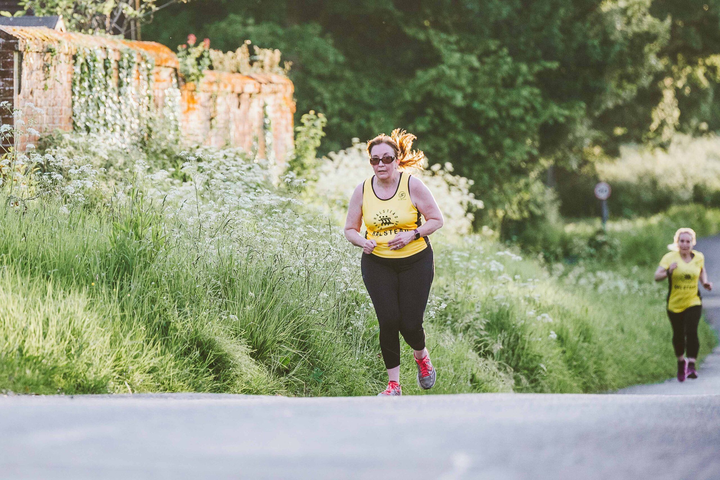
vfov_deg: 4.6
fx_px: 6000
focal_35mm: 300
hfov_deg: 6.9
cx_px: 360
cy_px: 240
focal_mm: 200
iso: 500
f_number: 2.8
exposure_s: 1/1250
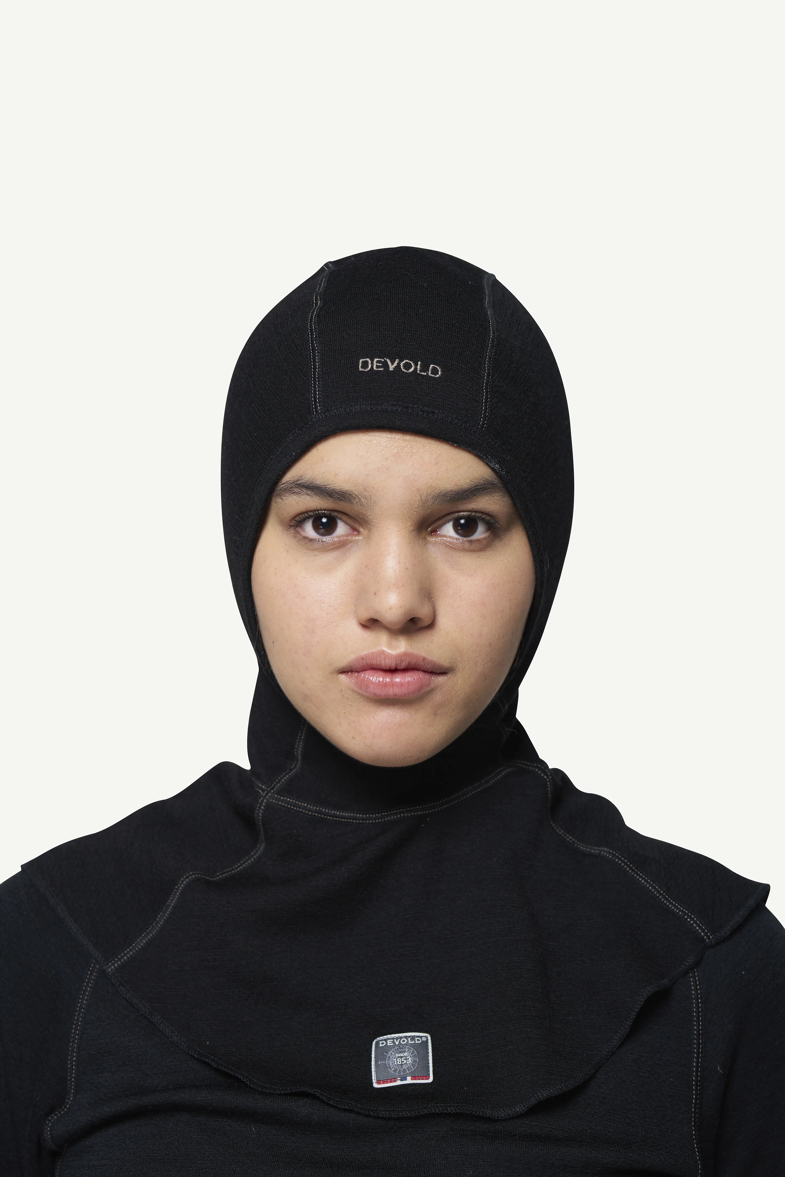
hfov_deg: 16.7
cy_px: 588
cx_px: 392
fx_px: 2682
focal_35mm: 82
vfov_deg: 24.8
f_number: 5.6
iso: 100
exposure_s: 1/50
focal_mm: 82
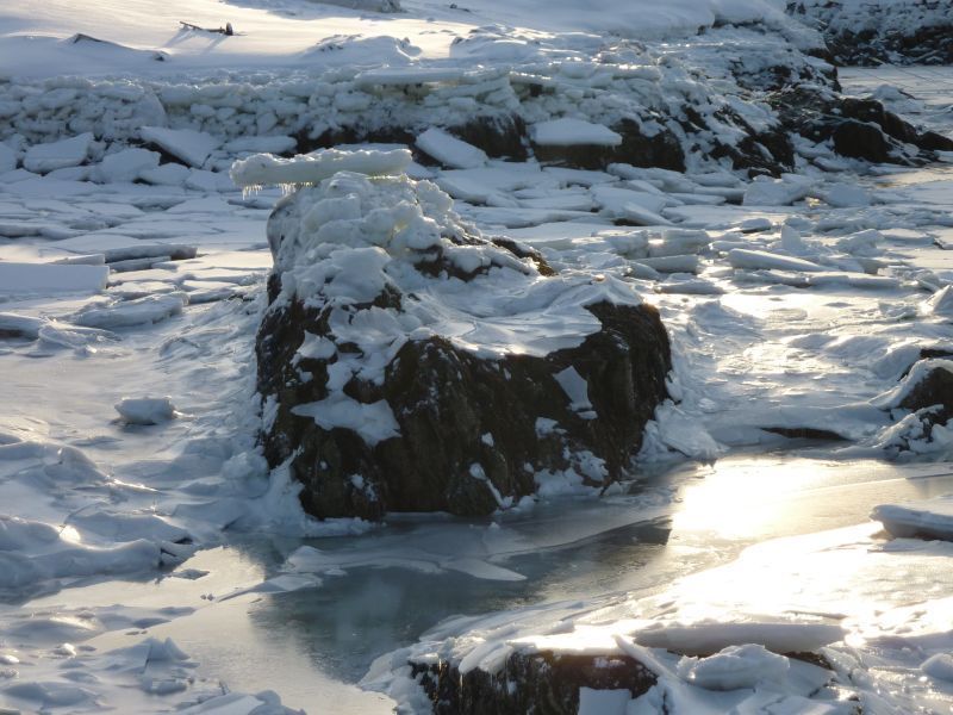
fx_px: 3276
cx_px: 476
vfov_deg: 12.5
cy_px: 358
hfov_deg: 16.6
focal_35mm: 119
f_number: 4.4
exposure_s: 1/400
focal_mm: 19.5
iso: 80
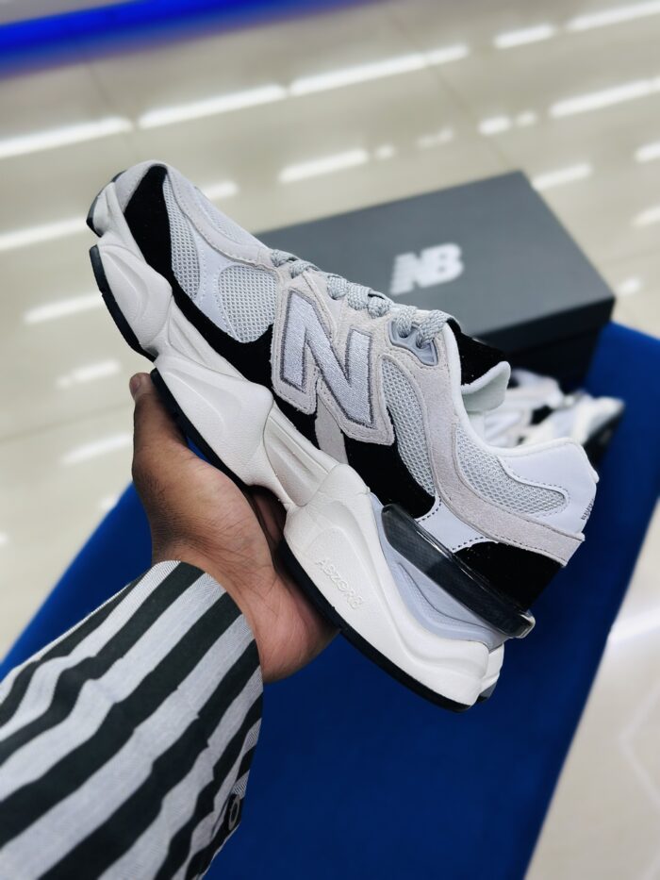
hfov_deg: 30.3
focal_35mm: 48
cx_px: 330
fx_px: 1220
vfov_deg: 39.7
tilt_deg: -53.4
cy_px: 440
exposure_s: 1/111
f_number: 1.78
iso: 64
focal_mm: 6.86
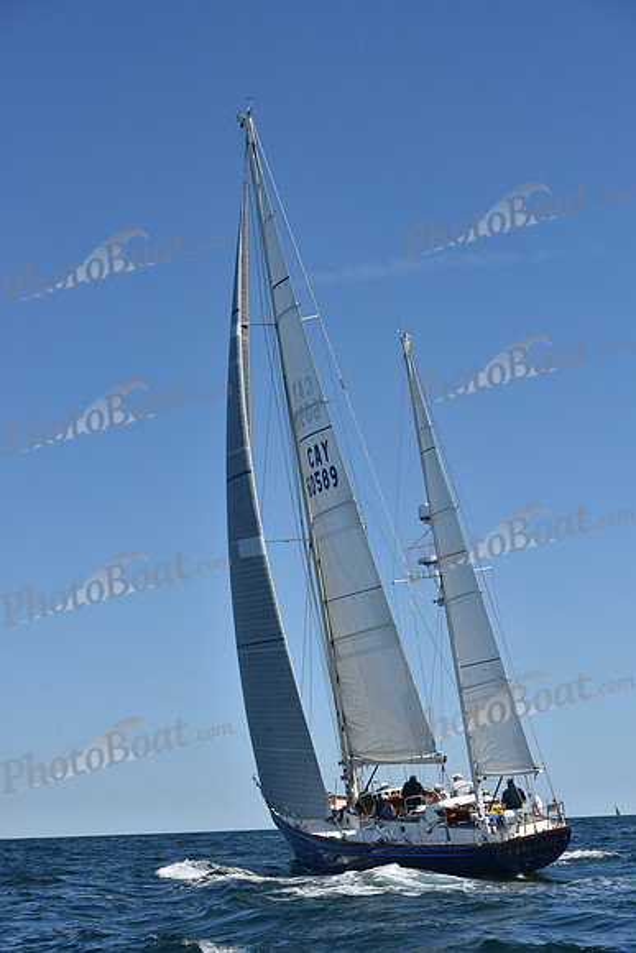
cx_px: 318
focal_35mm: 70
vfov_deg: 28.8
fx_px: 1854
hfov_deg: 19.5
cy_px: 476
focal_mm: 70
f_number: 8
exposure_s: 1/1600
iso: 250
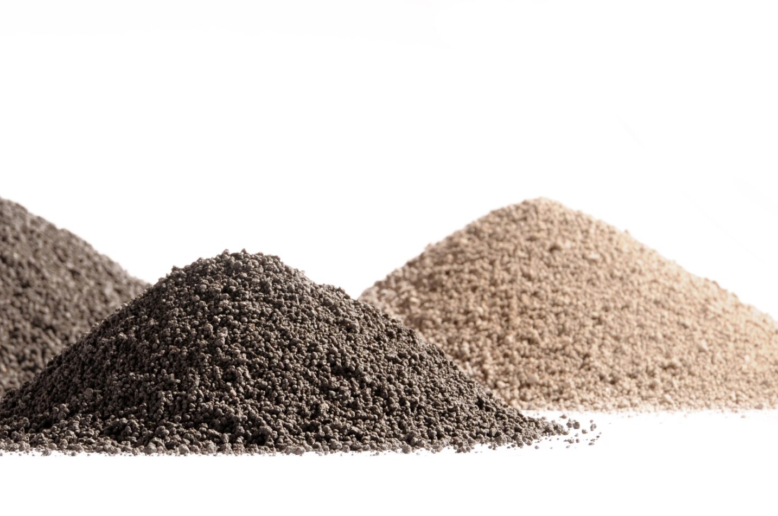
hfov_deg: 12.4
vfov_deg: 8.2
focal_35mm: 166
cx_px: 282
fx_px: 3583
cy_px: 235
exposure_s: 1/125
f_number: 14
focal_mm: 62
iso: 200
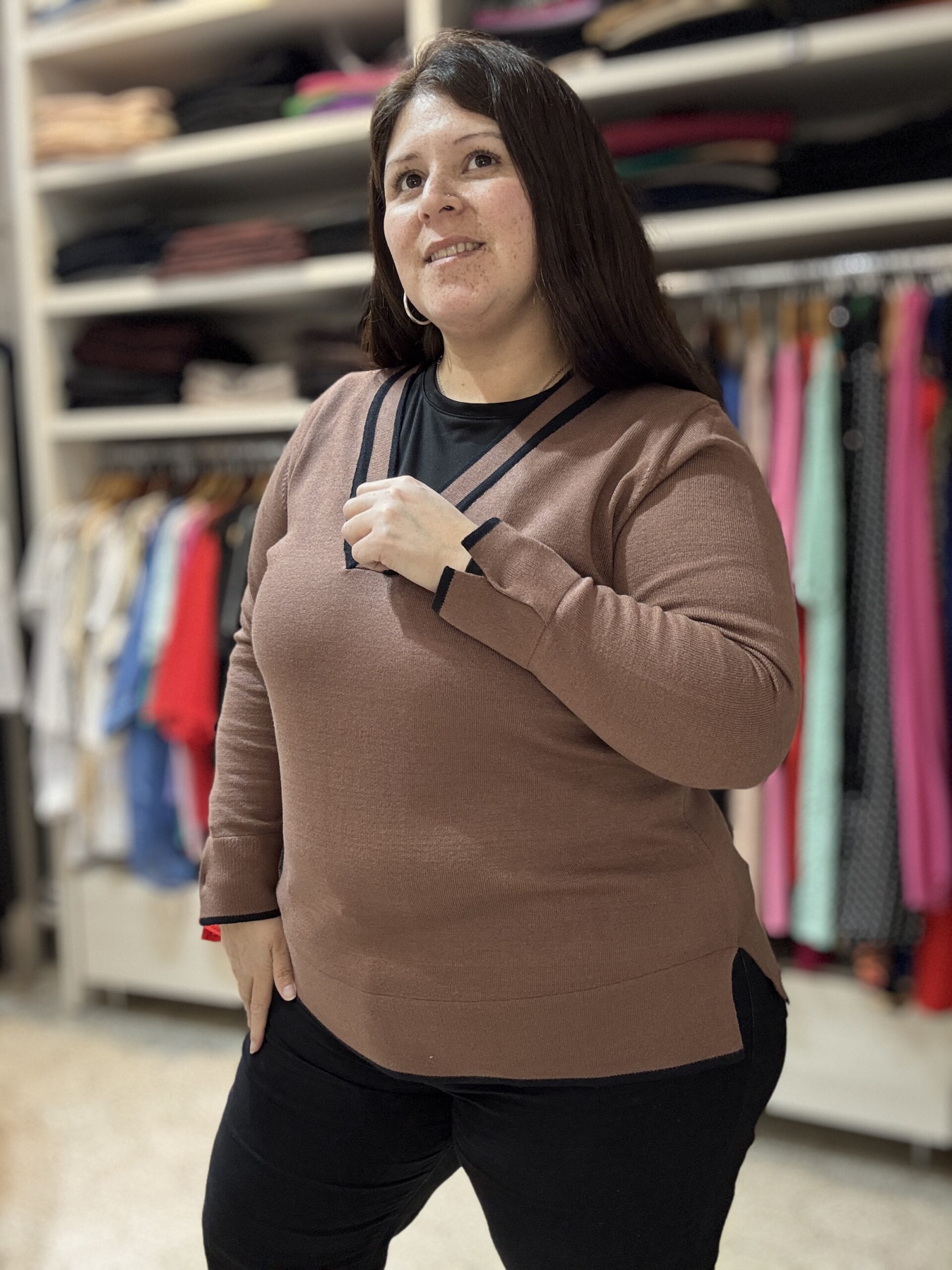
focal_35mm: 30
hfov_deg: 46.8
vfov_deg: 60.0
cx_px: 476
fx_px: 1100
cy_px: 635
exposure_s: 1/50
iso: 160
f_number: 1.9
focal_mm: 2.69
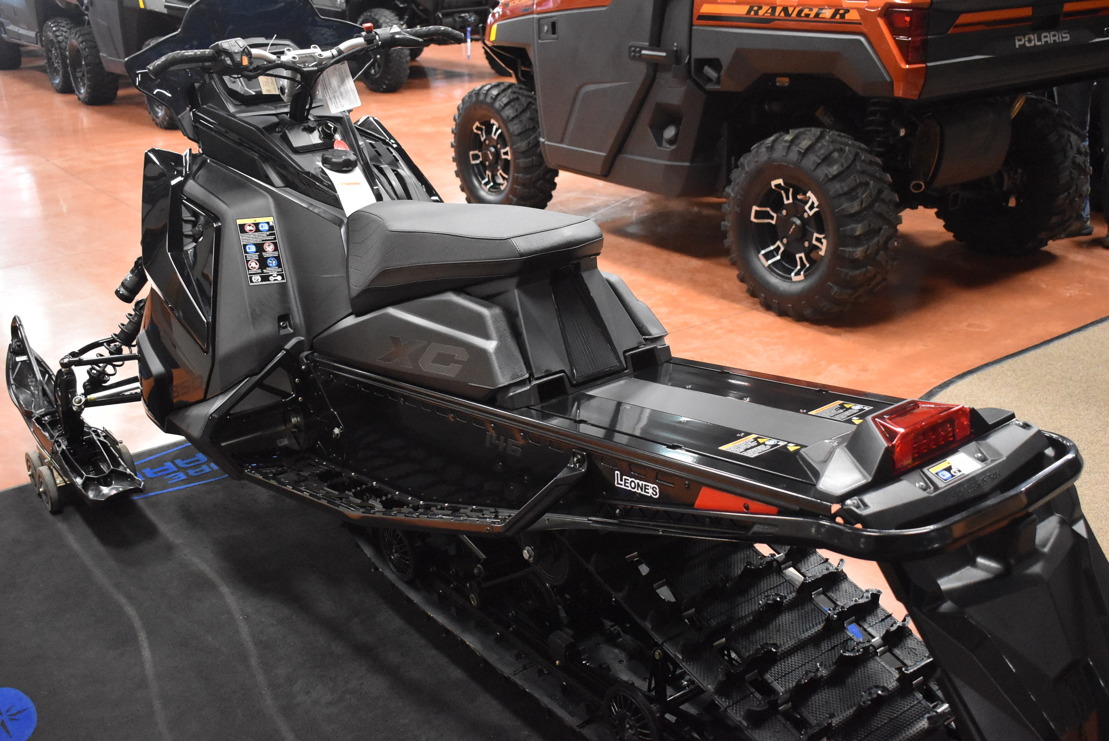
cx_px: 554
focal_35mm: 38
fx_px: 1156
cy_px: 370
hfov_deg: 51.2
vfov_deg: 35.6
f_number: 4
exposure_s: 1/125
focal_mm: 25
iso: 5000
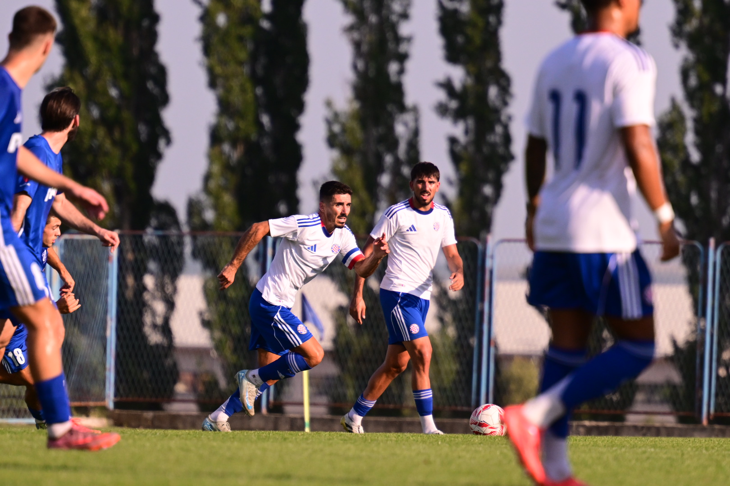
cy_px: 243
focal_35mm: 525
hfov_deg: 3.9
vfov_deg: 2.6
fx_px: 10645
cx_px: 365
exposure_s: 1/5000
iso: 1250
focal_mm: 350
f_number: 5.6
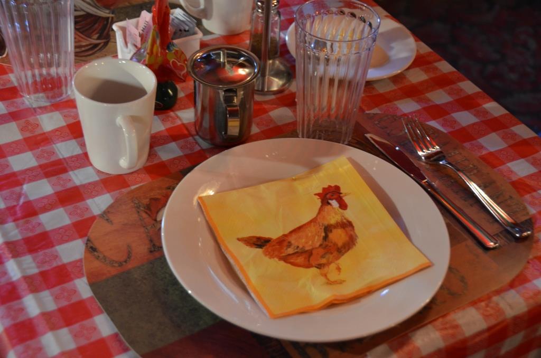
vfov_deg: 22.5
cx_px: 270
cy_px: 179
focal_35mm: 60
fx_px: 900
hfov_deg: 33.5
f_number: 4.5
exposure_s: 1/25
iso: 1600
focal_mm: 40
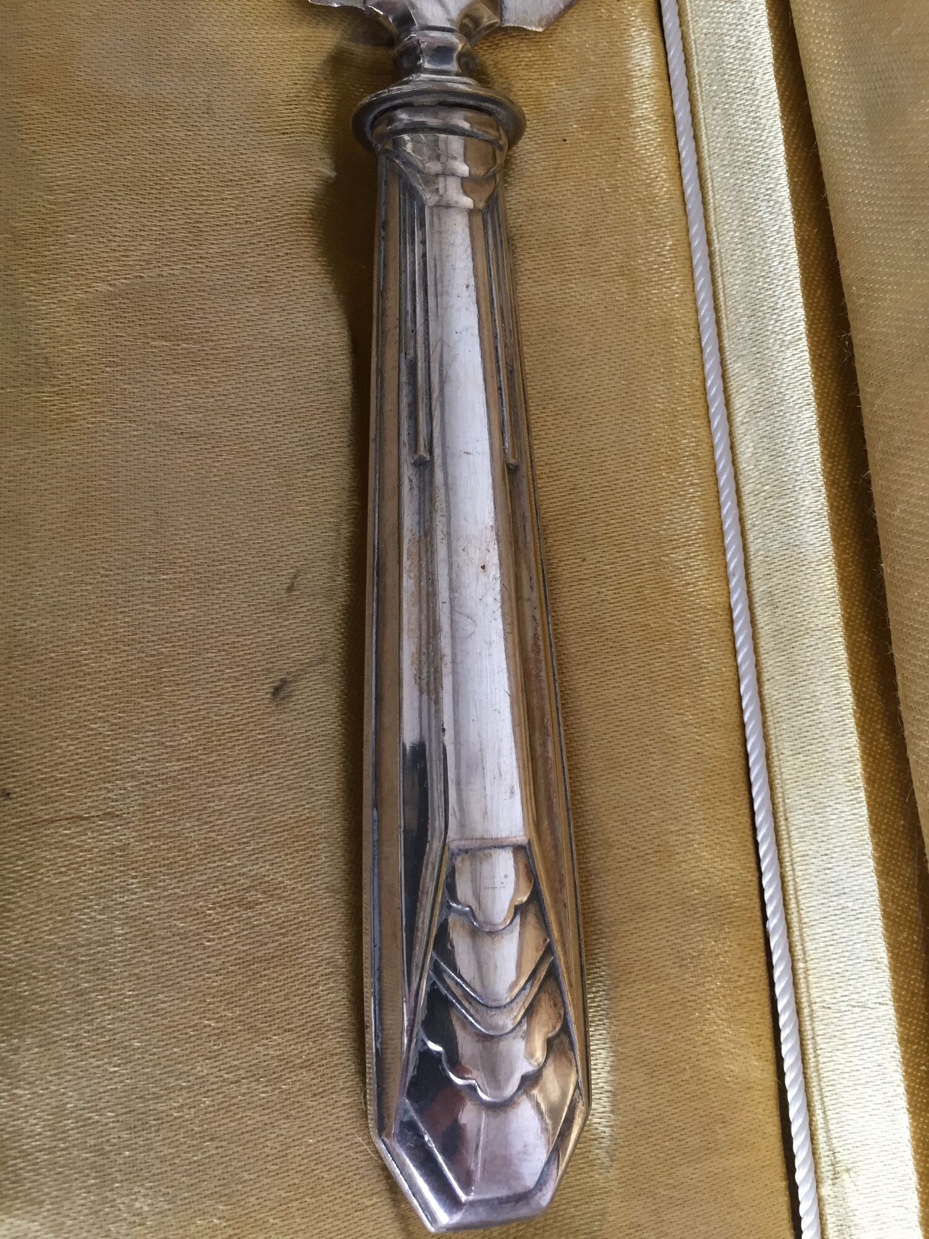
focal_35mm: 29
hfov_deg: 48.2
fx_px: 1038
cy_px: 620
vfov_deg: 61.7
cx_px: 464
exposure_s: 1/33
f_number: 2.2
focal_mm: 4.15
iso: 100
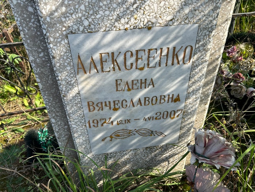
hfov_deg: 67.3
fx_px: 192
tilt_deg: -36.8
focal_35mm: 26
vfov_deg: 53.1
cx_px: 128
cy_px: 96
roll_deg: +4.7
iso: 50
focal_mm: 5.7
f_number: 1.5
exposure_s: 1/1575
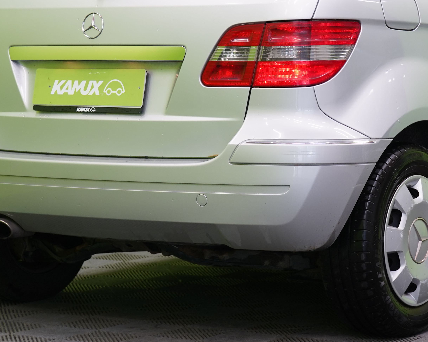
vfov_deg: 11.2
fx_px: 1735
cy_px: 48
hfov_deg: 14.0
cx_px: 339
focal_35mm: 137
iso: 400
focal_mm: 59
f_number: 5
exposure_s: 1/30
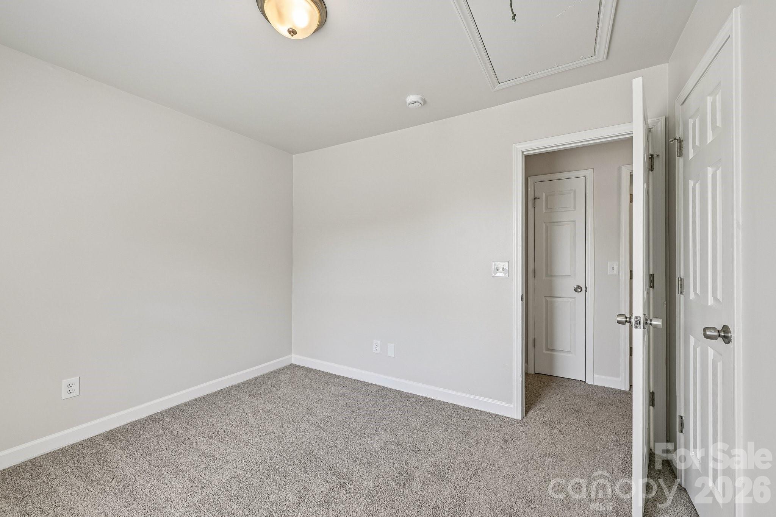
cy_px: 258
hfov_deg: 104.3
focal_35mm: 14
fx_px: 302
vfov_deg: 81.2
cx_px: 388
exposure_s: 1/15
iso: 100
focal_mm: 14
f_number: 8
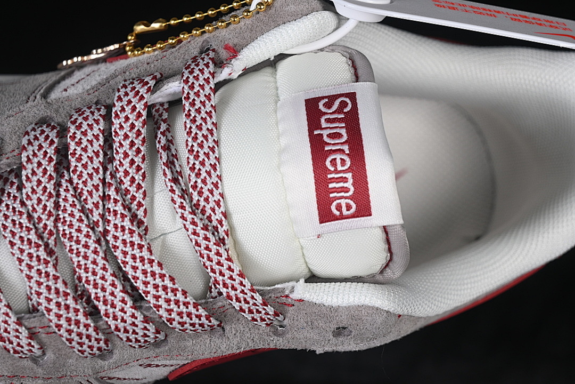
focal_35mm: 75
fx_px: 1198
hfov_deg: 27.0
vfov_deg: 18.2
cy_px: 192
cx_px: 288
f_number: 7.1
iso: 160
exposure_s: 1/80
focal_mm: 50
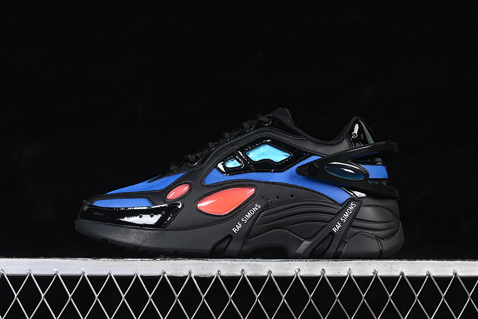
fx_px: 996
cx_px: 239
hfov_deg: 27.0
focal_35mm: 75
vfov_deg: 18.2
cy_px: 160
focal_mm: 50
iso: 160
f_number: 6.3
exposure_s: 1/60
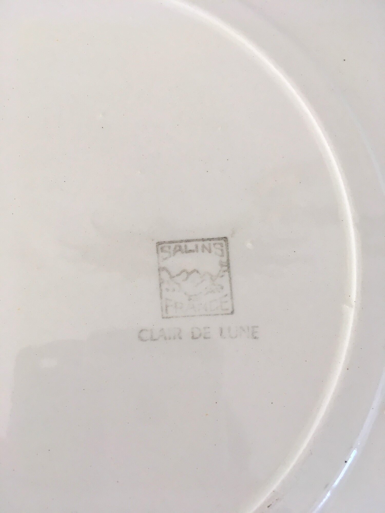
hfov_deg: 48.2
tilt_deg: -78.4
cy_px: 256
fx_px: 430
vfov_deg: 61.7
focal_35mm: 29
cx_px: 192
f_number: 2.2
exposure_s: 1/40
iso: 25
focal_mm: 4.15
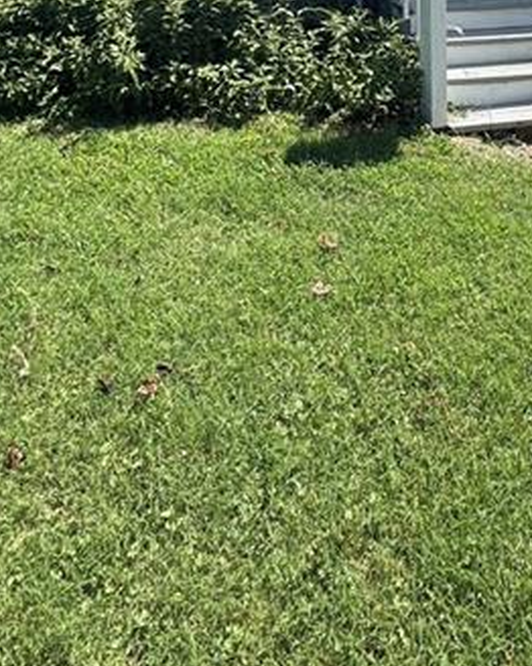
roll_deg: +1.4
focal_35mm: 32
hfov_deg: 45.1
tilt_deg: -2.7
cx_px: 351
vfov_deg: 42.5
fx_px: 630
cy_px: -81
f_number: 2.2
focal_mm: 2.22
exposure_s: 1/727
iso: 40
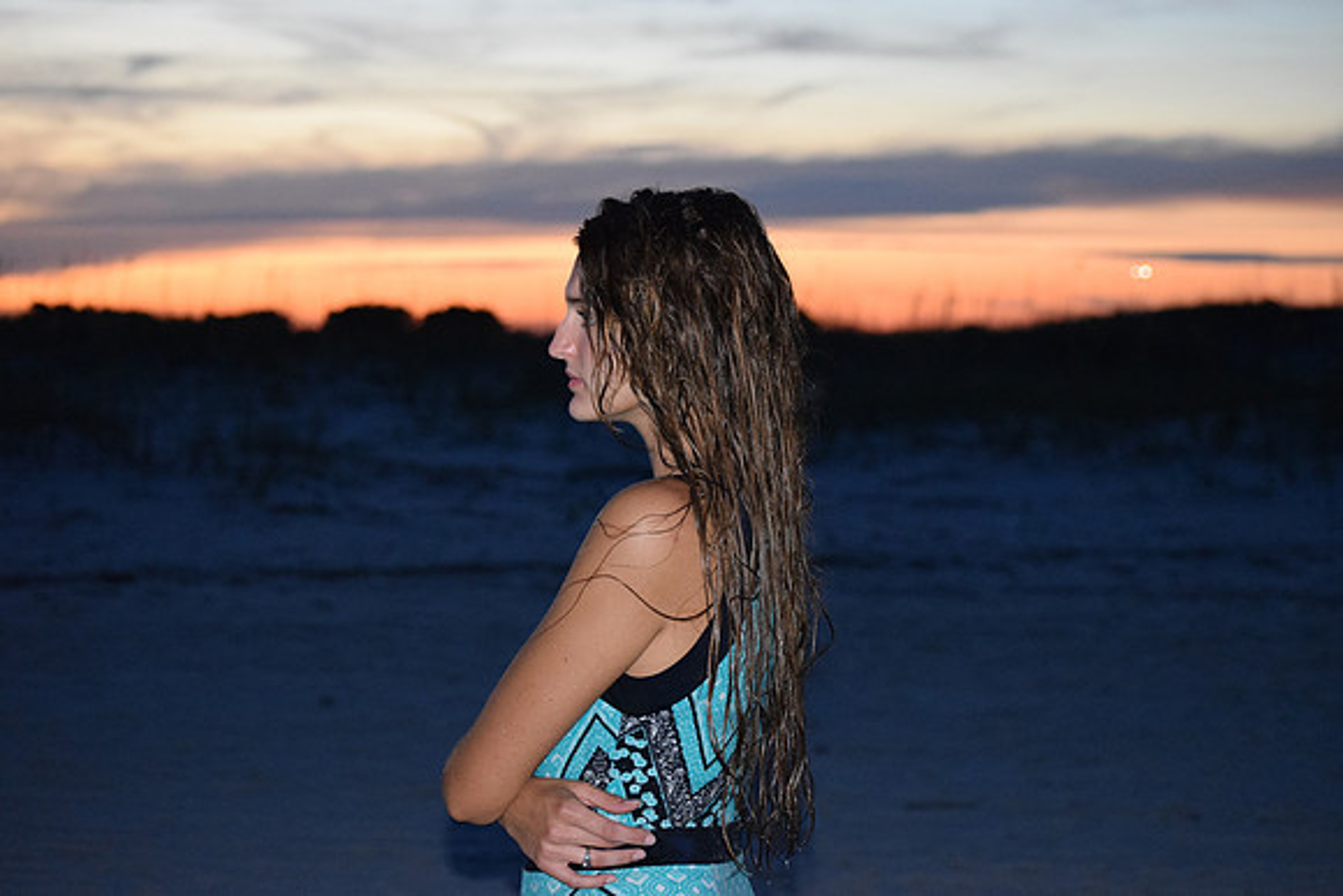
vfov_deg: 16.6
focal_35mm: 82
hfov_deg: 24.6
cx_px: 672
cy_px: 448
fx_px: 3078
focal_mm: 55
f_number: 4
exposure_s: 1/15
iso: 3200
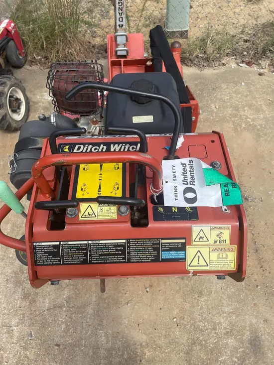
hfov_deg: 53.1
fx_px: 274
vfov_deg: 67.3
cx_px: 137
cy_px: 182
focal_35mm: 26
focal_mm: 4.2
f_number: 1.6
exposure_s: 1/2618
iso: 32
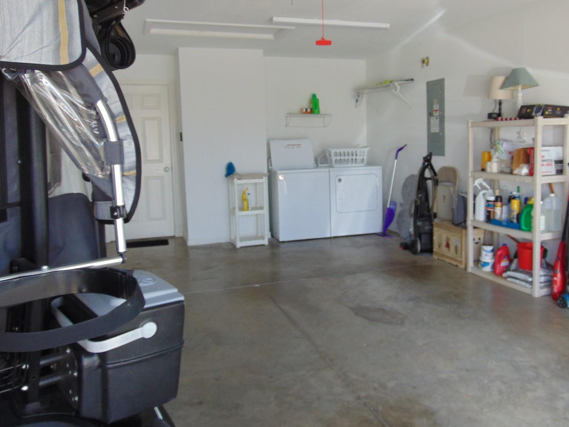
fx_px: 493
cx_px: 321
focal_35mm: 30
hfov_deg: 59.8
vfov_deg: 46.7
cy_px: 187
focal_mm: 4.5
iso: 80
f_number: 3
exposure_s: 1/125
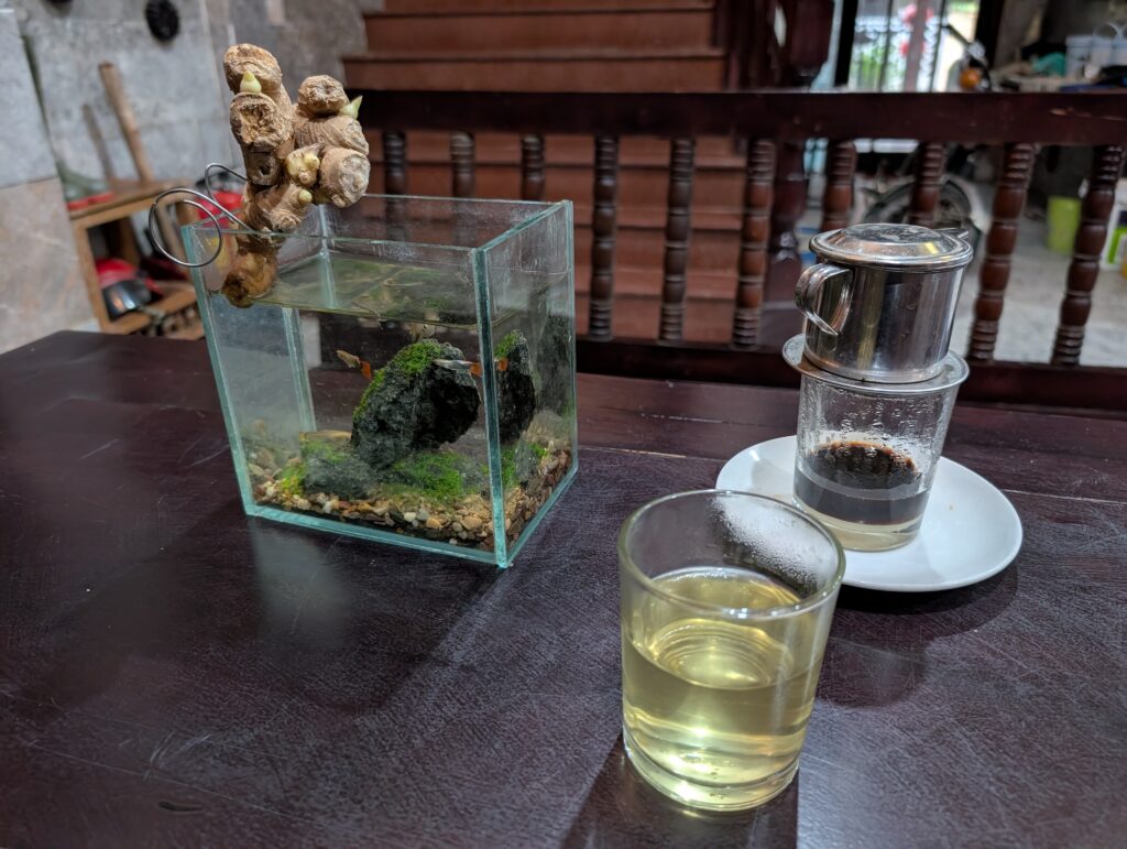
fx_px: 782
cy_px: 424
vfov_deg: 56.9
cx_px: 564
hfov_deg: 71.5
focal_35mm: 24
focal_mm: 6.9
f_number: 1.68
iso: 504
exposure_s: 1/50
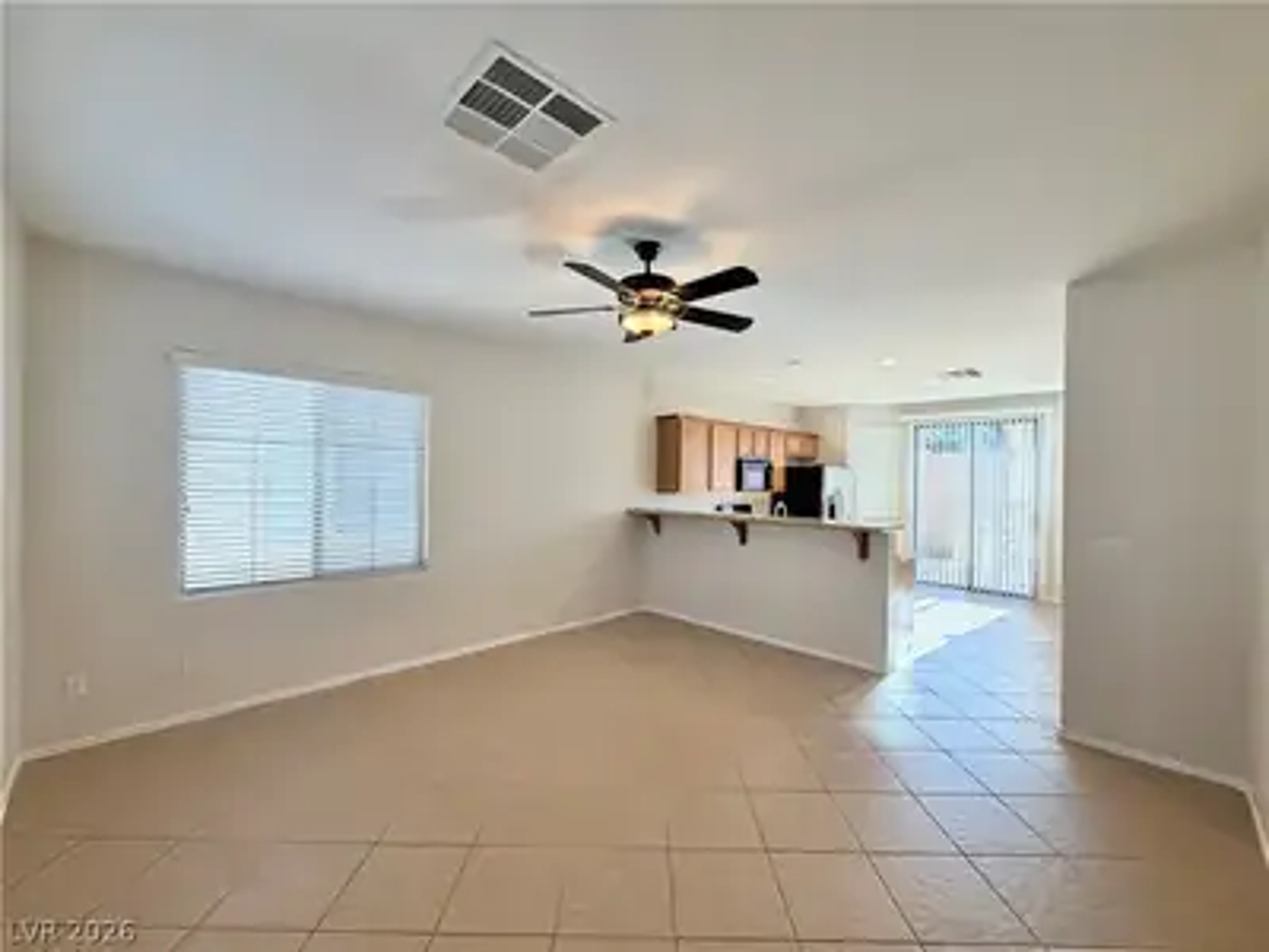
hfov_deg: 102.1
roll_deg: -0.9
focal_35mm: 14
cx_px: 634
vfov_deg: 85.7
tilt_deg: +0.3
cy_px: 476
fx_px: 513
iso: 125
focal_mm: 2.22
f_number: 2.2
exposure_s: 1/120
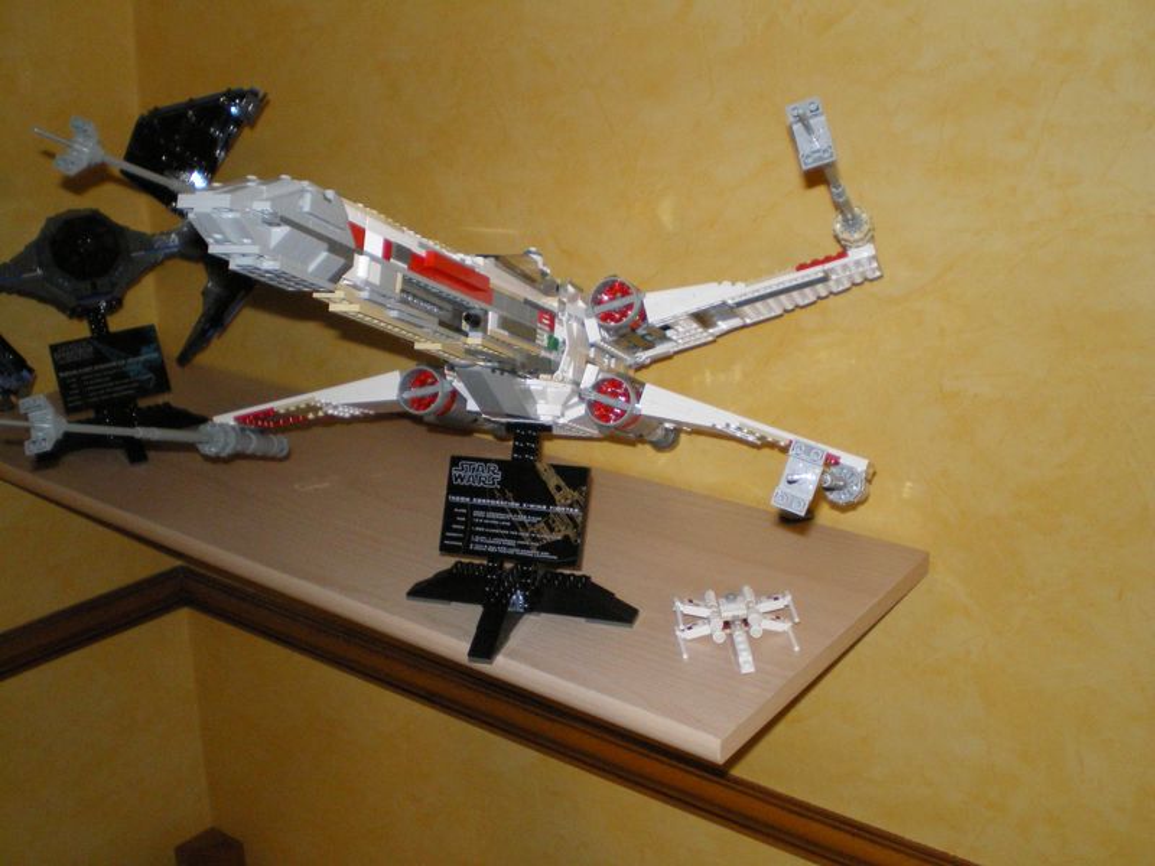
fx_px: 1268
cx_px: 578
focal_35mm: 38
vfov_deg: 37.7
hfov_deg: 49.0
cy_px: 433
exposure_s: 1/30
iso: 400
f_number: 3.1
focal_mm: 6.3
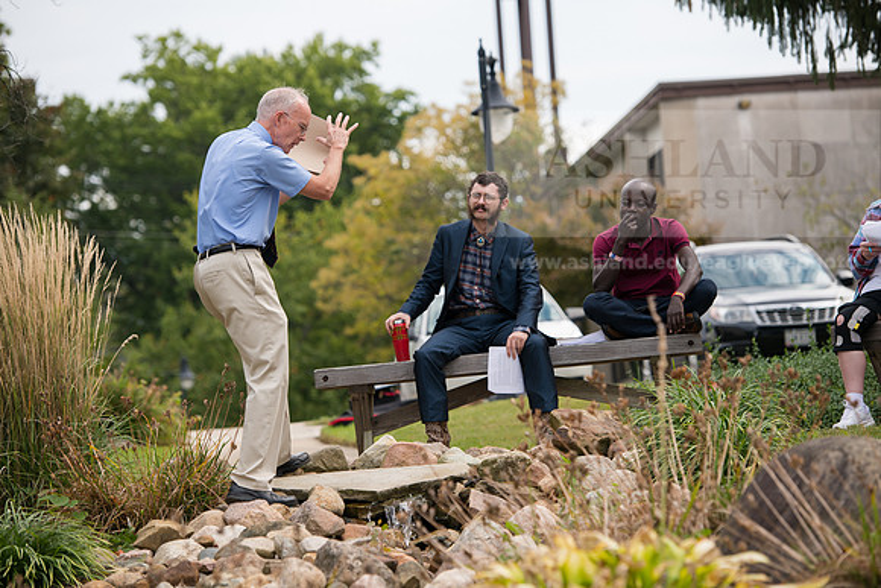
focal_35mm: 135
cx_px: 440
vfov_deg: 10.2
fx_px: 3304
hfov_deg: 15.2
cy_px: 294
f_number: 4.5
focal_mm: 135
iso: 125
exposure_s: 1/640
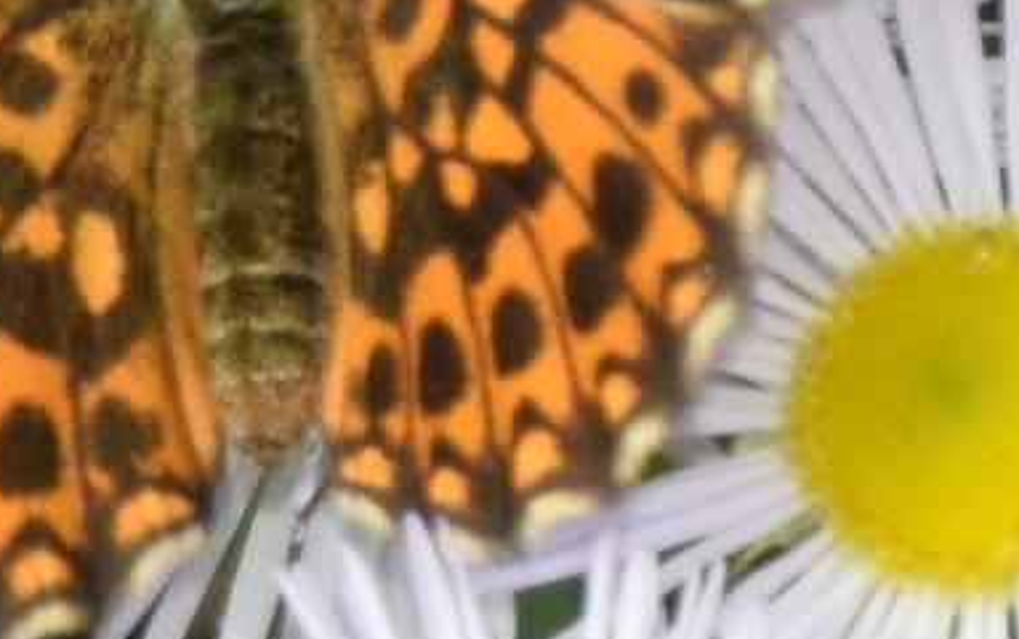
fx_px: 14868
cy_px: -152
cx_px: 339
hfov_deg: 3.9
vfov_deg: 2.5
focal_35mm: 535
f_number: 16
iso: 400
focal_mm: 140
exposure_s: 1/160
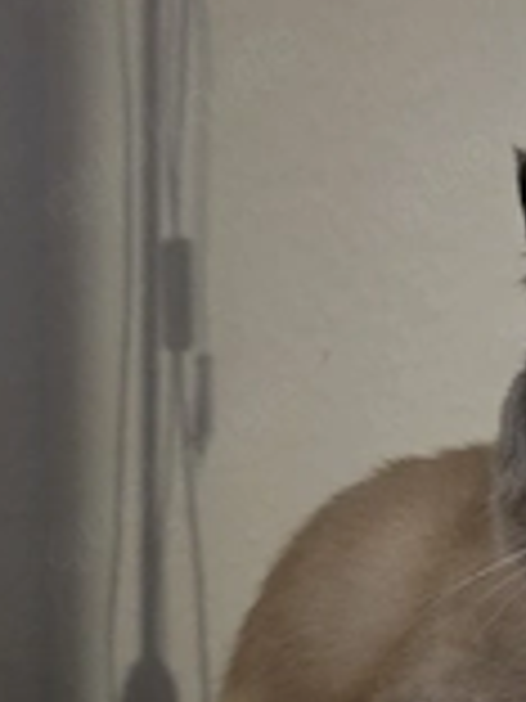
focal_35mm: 59
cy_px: 522
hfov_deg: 23.0
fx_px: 1195
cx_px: 611
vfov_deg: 32.1
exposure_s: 1/30
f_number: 1.7
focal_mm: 6.3
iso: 1600
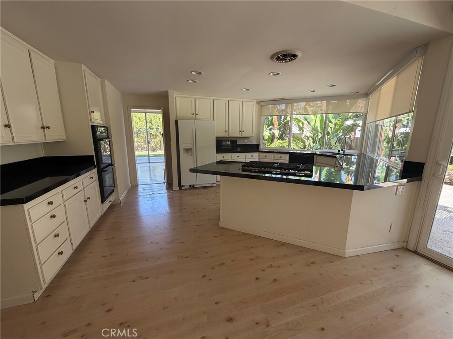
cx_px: 226
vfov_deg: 85.7
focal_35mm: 14
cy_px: 170
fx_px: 183
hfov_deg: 102.1
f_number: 2.2
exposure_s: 1/121
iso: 160
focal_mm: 2.22
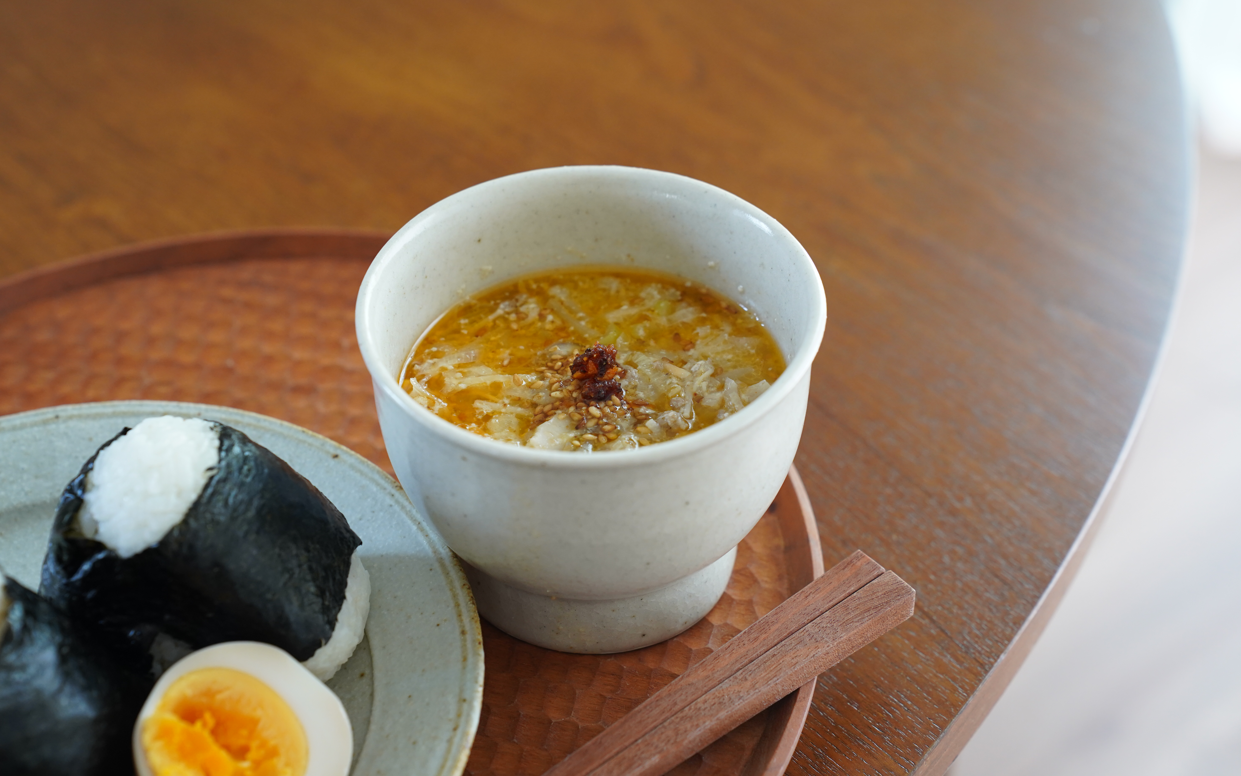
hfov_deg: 34.0
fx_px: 2029
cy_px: 391
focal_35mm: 60
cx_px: 614
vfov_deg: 21.6
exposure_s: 1/60
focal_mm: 58
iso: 1600
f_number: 5
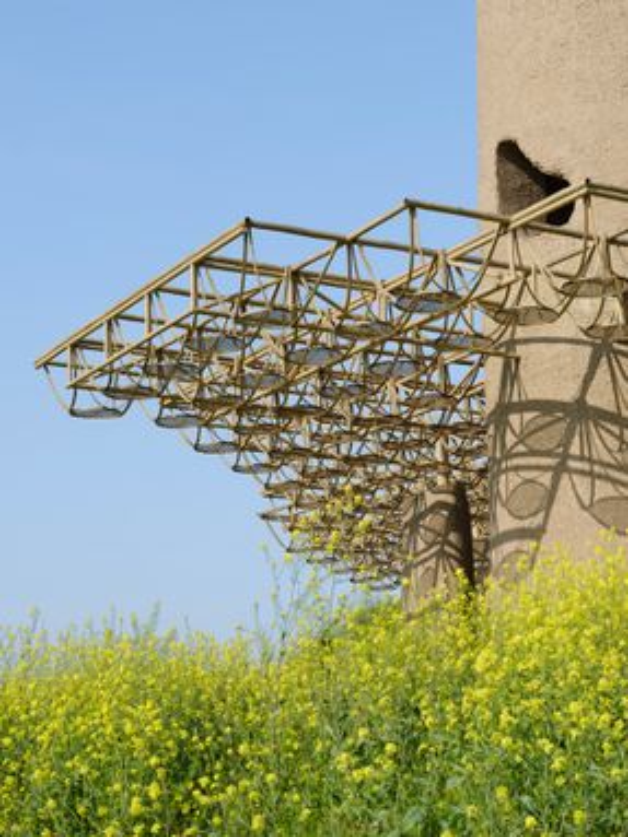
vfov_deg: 27.8
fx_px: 1694
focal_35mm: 70
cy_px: 418
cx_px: 314
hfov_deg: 21.0
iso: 160
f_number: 8
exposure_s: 1/340
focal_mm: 88.3
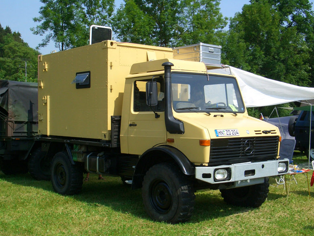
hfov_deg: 38.2
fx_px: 454
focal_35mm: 50
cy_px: 120
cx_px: 157
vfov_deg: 29.1
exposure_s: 1/400
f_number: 5
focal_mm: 8.2
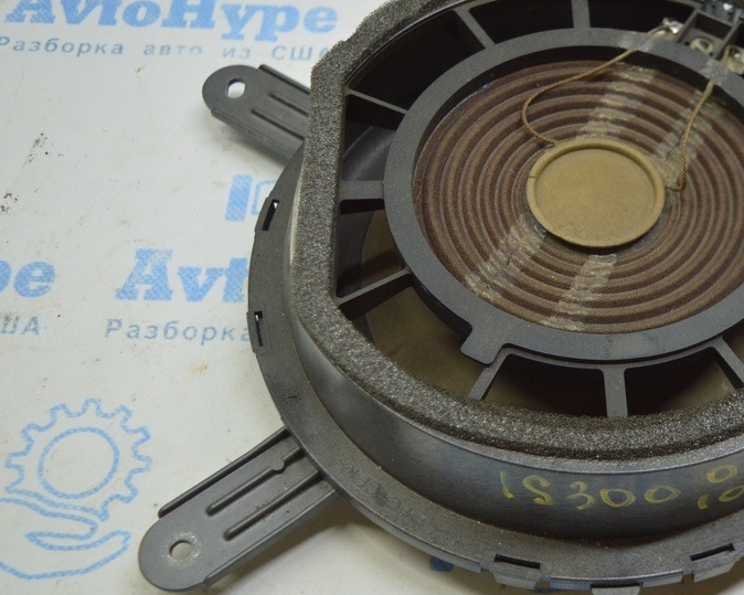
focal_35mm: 58
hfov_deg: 32.0
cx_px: 563
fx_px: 1271
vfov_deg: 26.4
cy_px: 307
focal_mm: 27
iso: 400
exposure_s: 1/60
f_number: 4
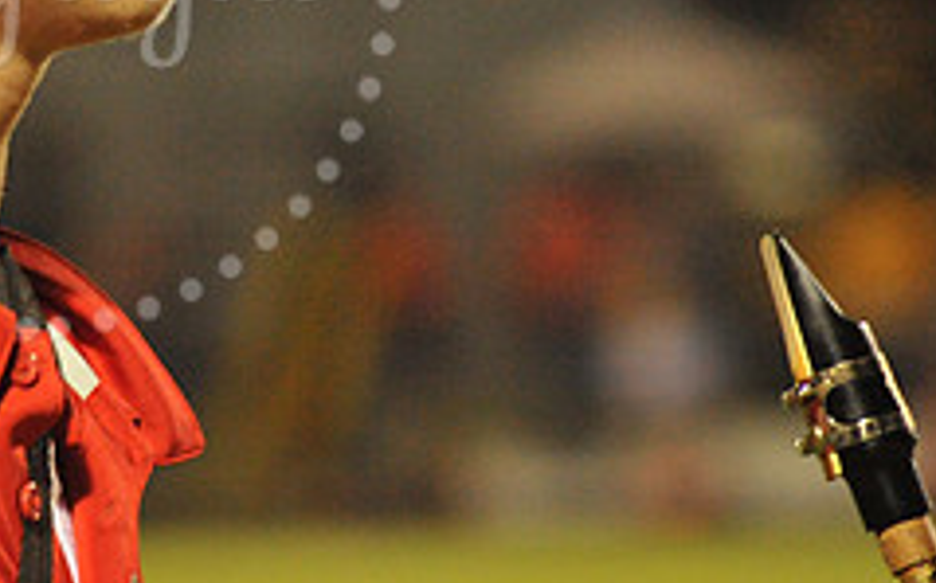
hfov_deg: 5.0
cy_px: -39
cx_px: 27
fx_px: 10706
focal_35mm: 420
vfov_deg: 3.1
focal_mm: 170
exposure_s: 1/200
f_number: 5.6
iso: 6400
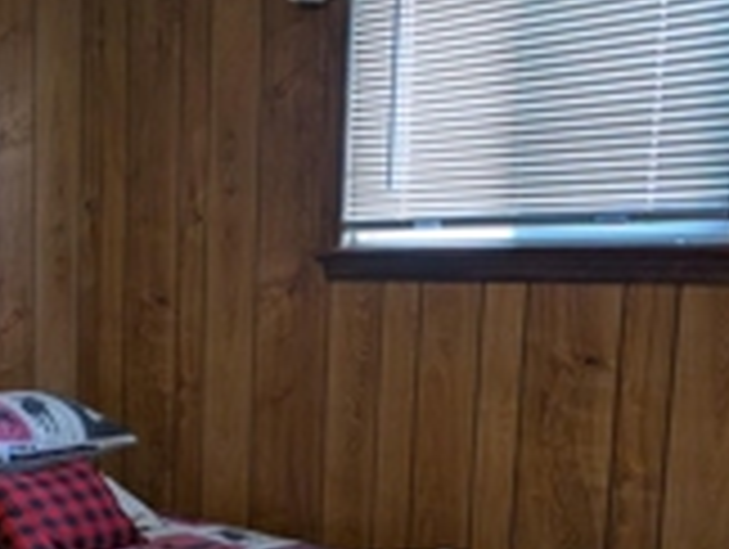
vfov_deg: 24.3
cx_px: -126
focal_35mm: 59
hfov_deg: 28.7
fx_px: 1244
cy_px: 472
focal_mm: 6.9
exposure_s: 1/120
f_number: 1.68
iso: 179
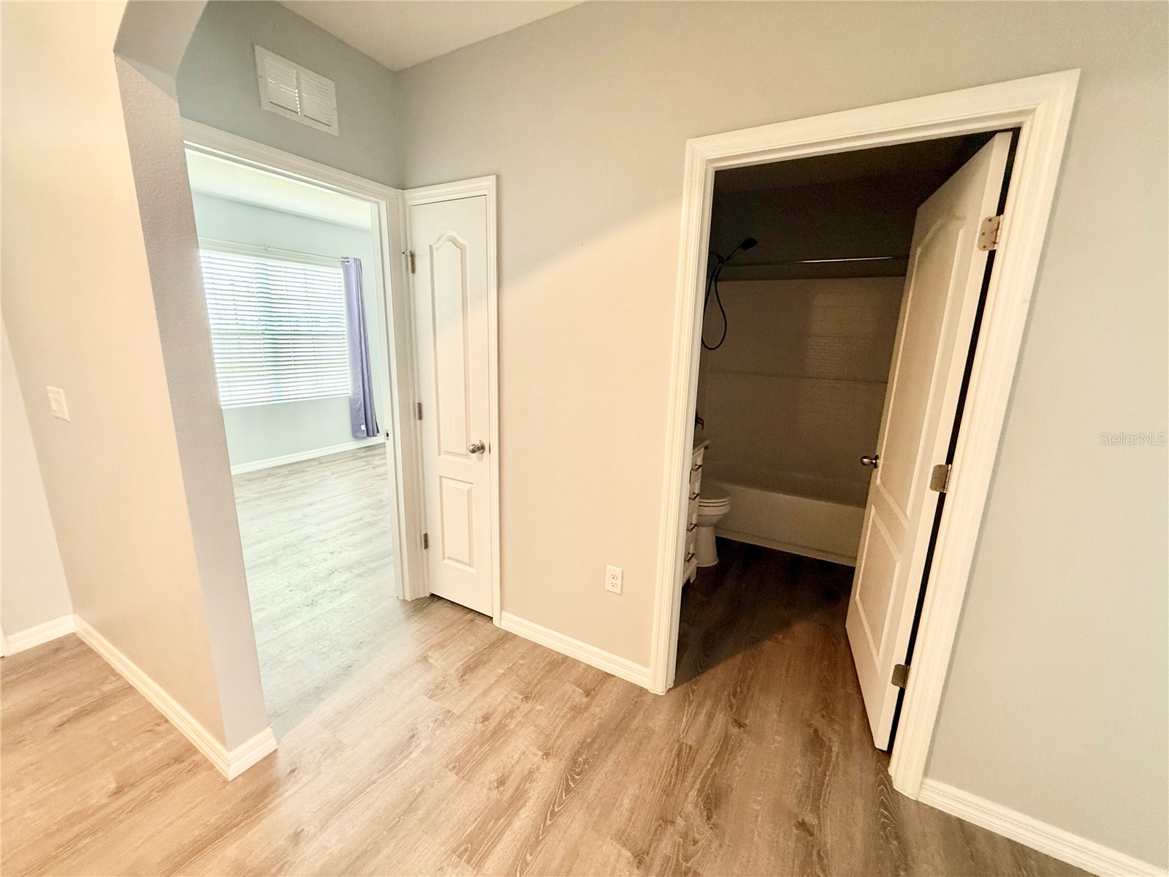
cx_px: 584
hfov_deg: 102.1
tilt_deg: -11.1
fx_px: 473
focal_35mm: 14
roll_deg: -0.4
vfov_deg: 85.7
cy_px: 438
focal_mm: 2.22
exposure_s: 1/60
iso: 320
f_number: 2.2
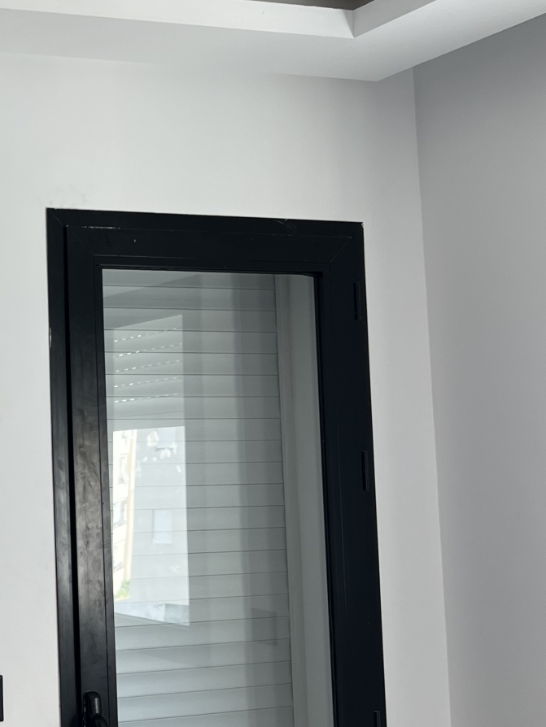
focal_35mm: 62
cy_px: 300
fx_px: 1303
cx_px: -86
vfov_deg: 31.1
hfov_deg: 22.1
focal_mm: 5.7
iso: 32
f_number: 1.5
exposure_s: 1/121
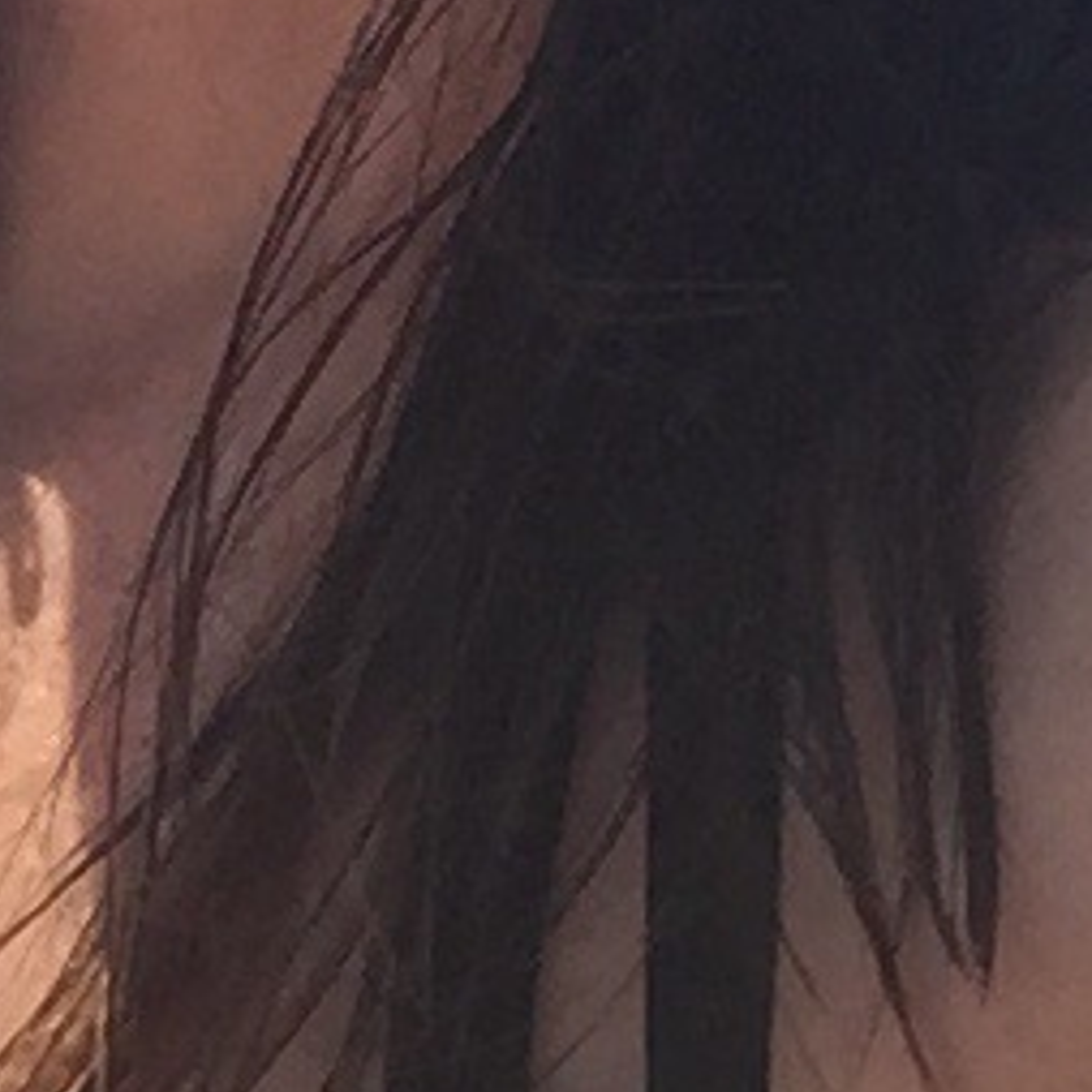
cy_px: -232
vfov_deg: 12.3
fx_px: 4925
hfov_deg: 12.4
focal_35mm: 138
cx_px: -163
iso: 32
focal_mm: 2.65
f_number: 2.2
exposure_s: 1/1462
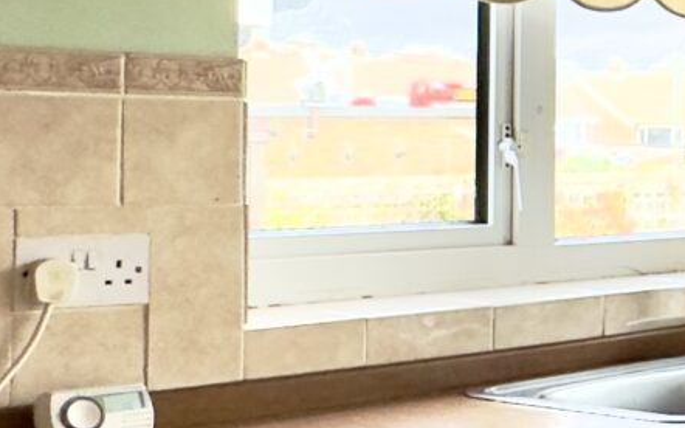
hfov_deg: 18.9
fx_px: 1605
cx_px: 1212
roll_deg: +0.2
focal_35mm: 86
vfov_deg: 15.1
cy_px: 133
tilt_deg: +0.9
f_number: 2.2
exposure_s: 1/103
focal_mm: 2.22
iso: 40
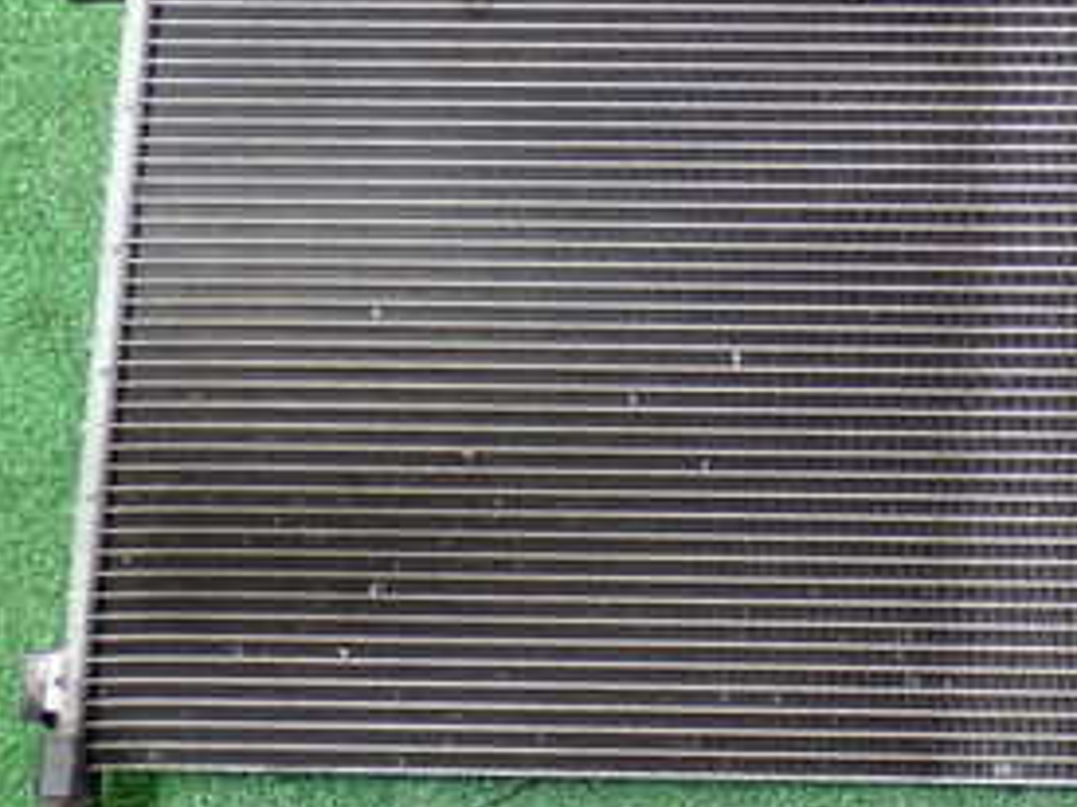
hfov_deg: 19.9
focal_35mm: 96
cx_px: 1042
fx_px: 2986
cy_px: 141
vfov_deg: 15.3
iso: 800
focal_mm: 7.84
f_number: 2.9
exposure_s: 1/40
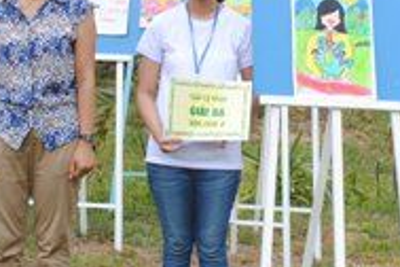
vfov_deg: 12.2
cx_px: 205
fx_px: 1244
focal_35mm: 112
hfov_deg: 18.3
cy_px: 81
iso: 200
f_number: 5.6
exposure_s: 1/100
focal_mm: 22
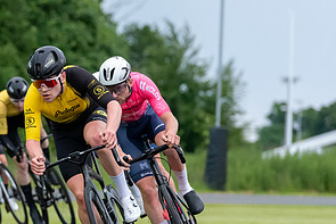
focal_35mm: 384
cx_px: 31
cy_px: 135
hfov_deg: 5.4
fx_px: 3586
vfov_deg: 3.6
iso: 8000
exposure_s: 1/640
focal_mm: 195
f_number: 5
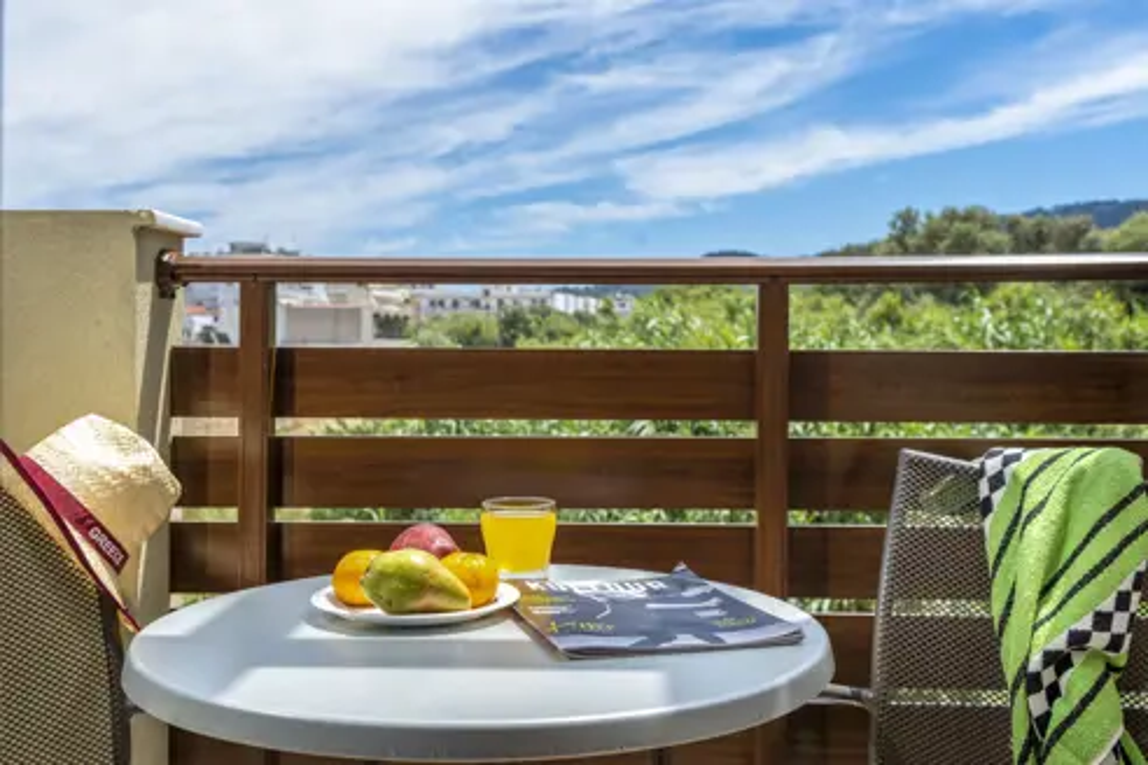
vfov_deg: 37.9
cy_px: 382
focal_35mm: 35
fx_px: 1116
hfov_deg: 54.4
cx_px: 574
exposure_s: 1/500
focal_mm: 35
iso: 200
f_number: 7.1
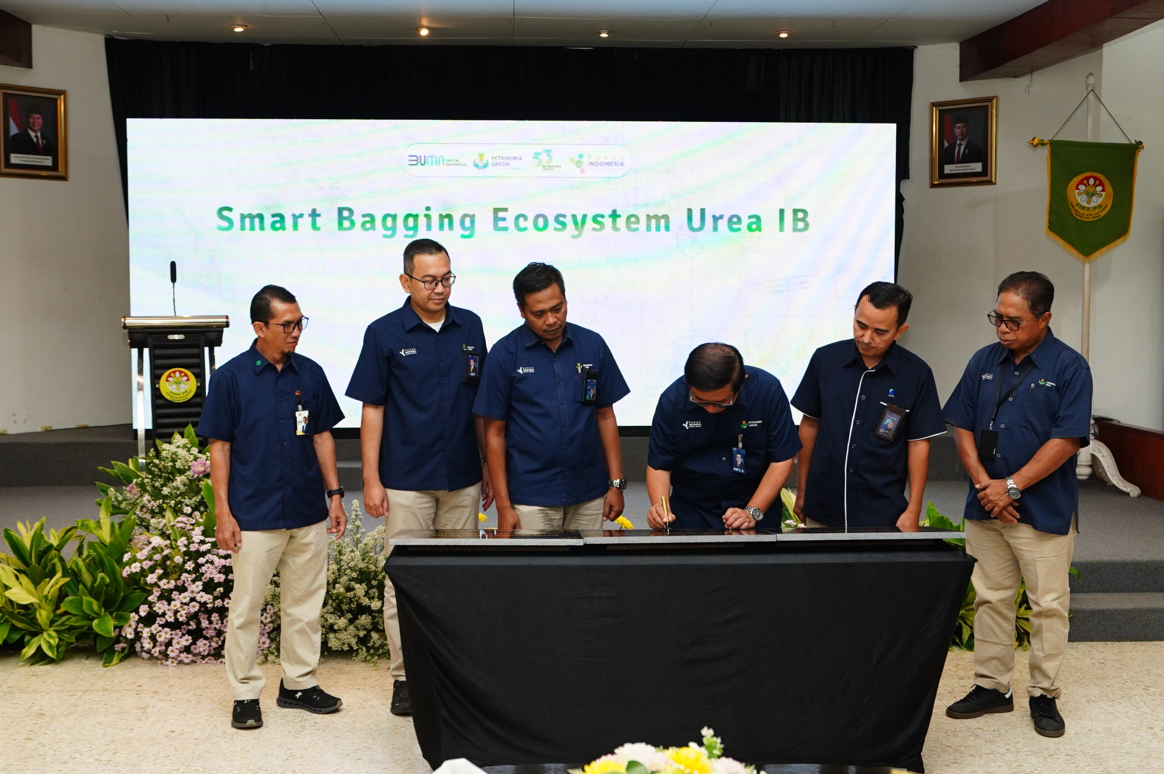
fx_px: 1357
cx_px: 582
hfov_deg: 46.4
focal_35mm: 42
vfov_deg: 31.8
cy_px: 387
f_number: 3.5
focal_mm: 28
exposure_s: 1/200
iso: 1000
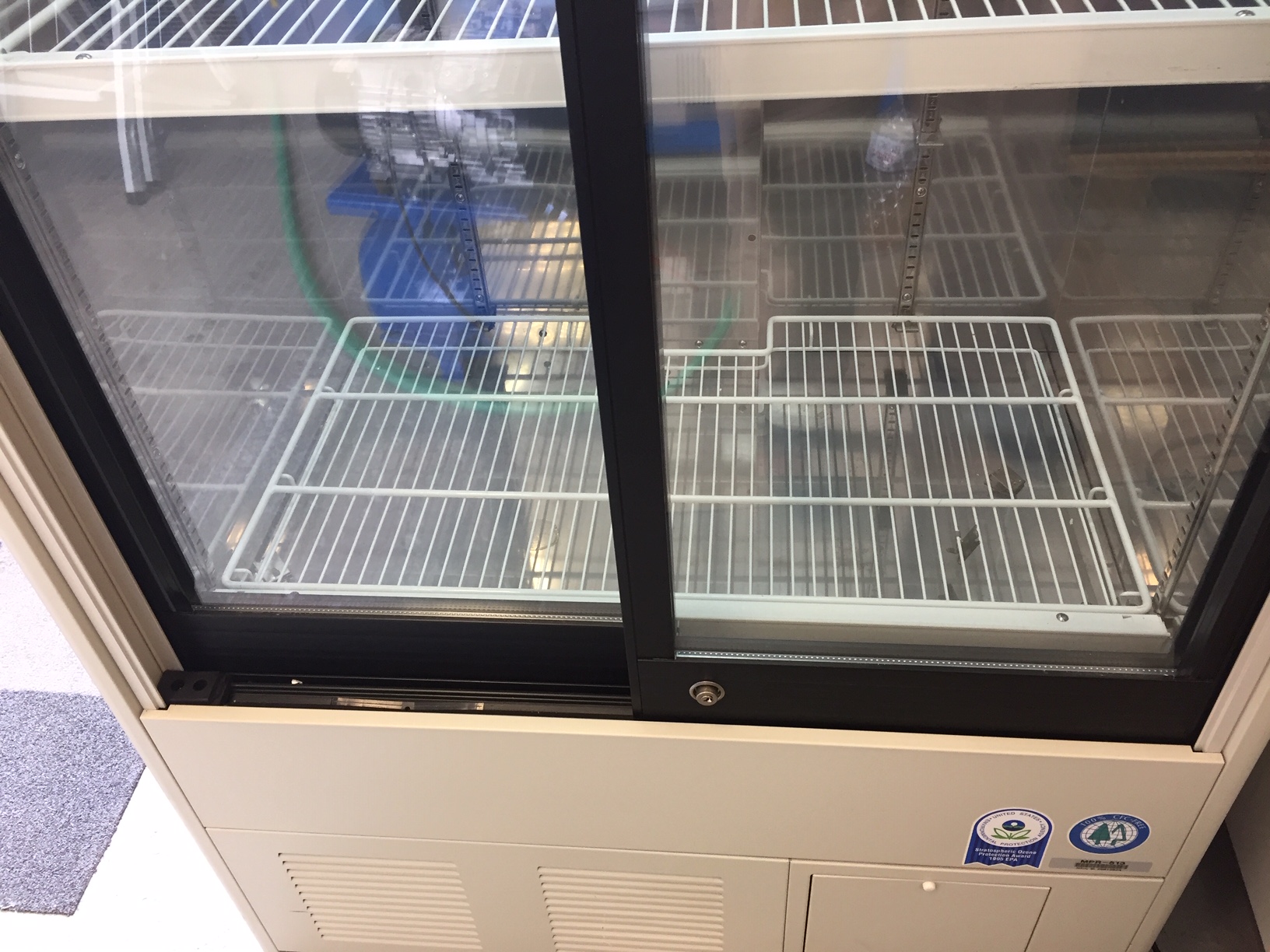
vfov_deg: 48.2
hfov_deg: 61.7
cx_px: 635
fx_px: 1064
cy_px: 476
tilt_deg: -42.1
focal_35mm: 29
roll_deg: +3.9
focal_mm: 4.15
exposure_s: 1/33
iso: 100
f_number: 2.2
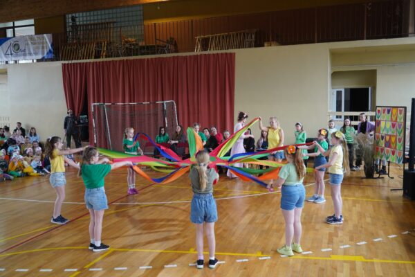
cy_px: 138
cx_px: 208
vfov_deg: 41.1
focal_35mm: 32
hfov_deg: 58.7
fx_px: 369
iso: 2000
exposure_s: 1/160
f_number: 4
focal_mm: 32
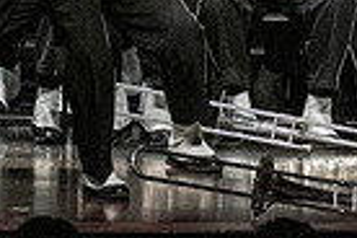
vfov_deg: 1.8
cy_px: -153
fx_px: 7774
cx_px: -5
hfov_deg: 2.6
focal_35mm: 784
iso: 4000
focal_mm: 125
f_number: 4
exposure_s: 1/500
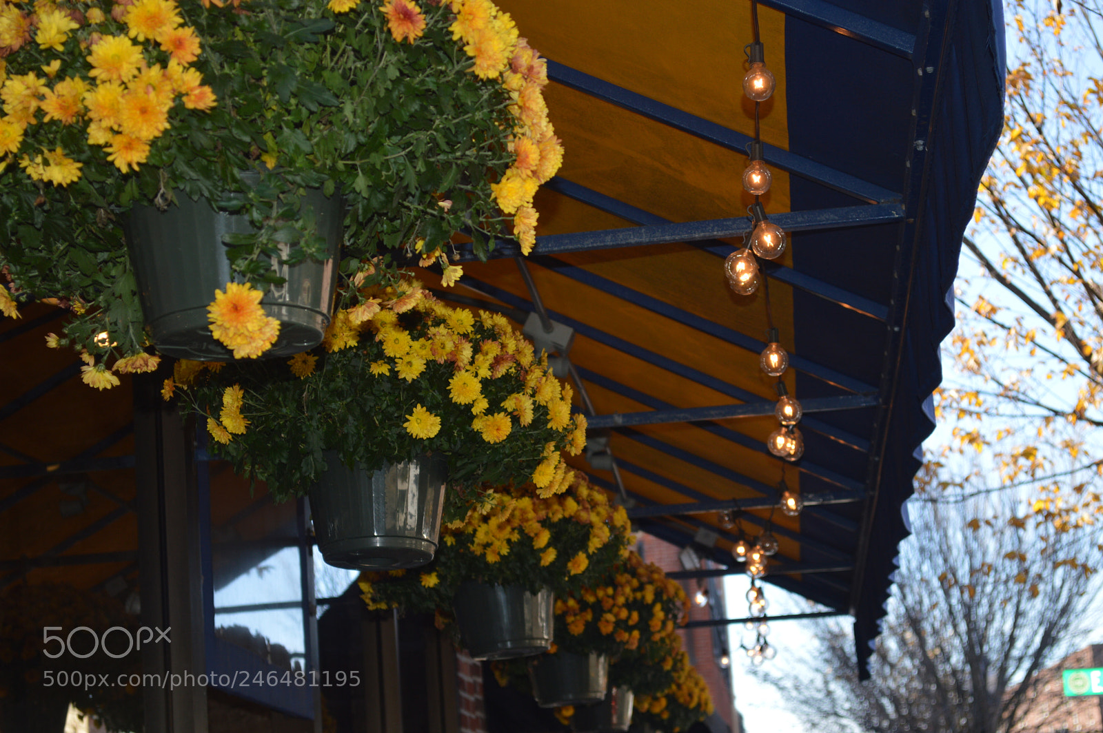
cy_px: 366
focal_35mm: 82
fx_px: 2526
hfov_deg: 24.6
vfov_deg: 16.5
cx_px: 552
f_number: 5.6
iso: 160
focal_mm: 55
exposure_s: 1/125
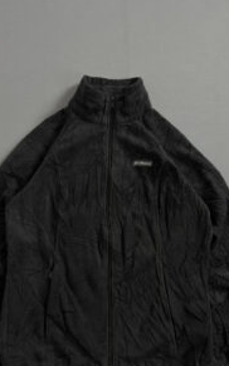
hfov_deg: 36.3
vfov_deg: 55.0
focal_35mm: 35
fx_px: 349
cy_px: 214
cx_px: 112
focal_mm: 6.76
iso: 125
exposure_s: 1/60
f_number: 1.78
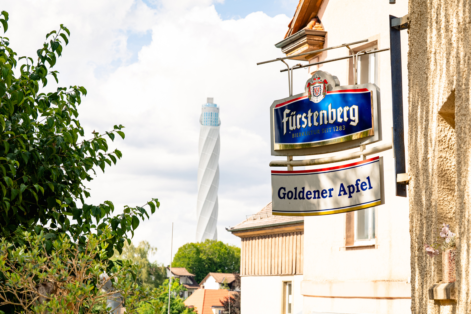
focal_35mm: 85
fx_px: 1112
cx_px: 236
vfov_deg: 16.1
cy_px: 157
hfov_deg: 23.9
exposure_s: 1/160
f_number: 10
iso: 125
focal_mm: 85
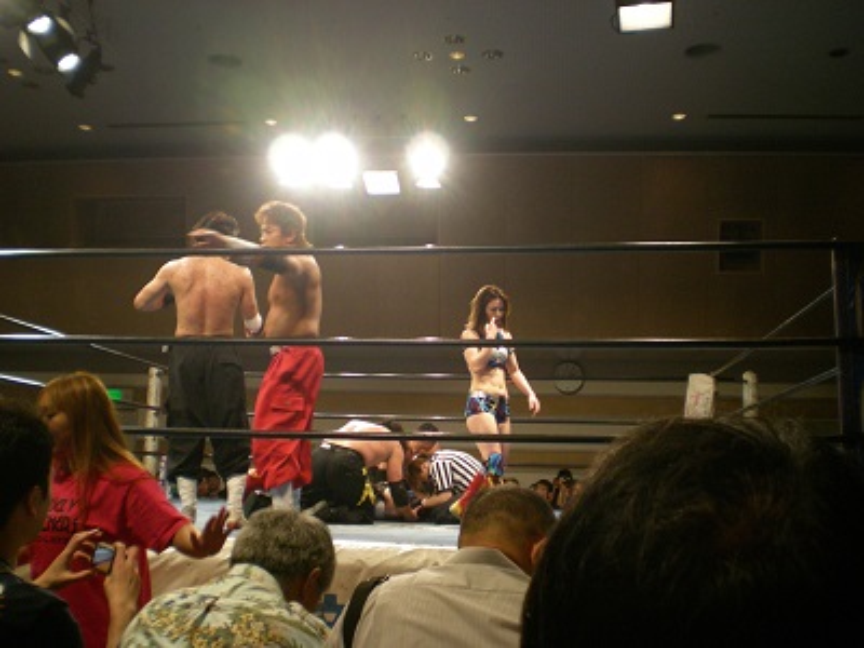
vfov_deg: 37.7
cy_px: 324
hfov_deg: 49.0
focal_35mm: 38
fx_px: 948
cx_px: 432
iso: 200
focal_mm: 6.3
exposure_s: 1/37.1
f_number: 3.1
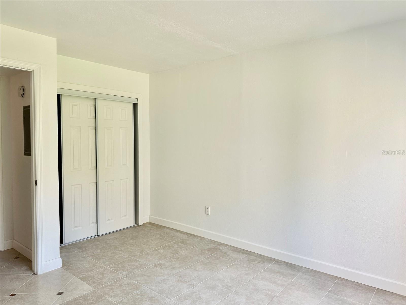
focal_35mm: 24
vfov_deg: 56.8
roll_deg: -0.6
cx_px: 203
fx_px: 281
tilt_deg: -1.4
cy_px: 152
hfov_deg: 71.6
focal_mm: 6.86
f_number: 1.78
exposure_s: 1/120
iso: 125
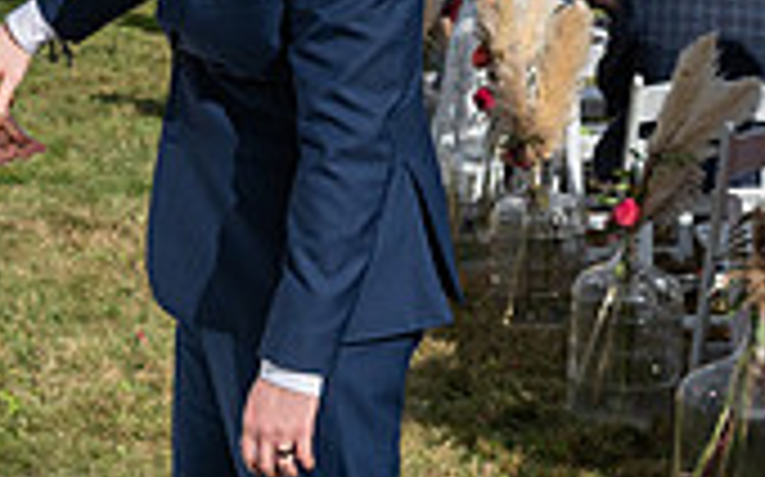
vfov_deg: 10.6
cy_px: 16
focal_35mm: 122
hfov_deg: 17.1
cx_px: 234
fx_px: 2542
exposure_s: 1/8000
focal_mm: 35
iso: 400
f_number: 5
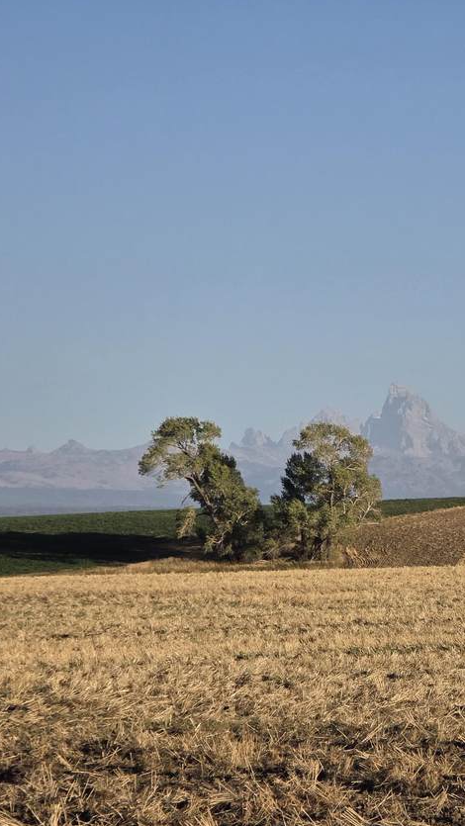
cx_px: 421
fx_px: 4206
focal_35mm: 192
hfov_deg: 6.3
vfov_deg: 11.2
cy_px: 448
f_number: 3.4
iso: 64
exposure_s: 1/1437
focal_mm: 18.6
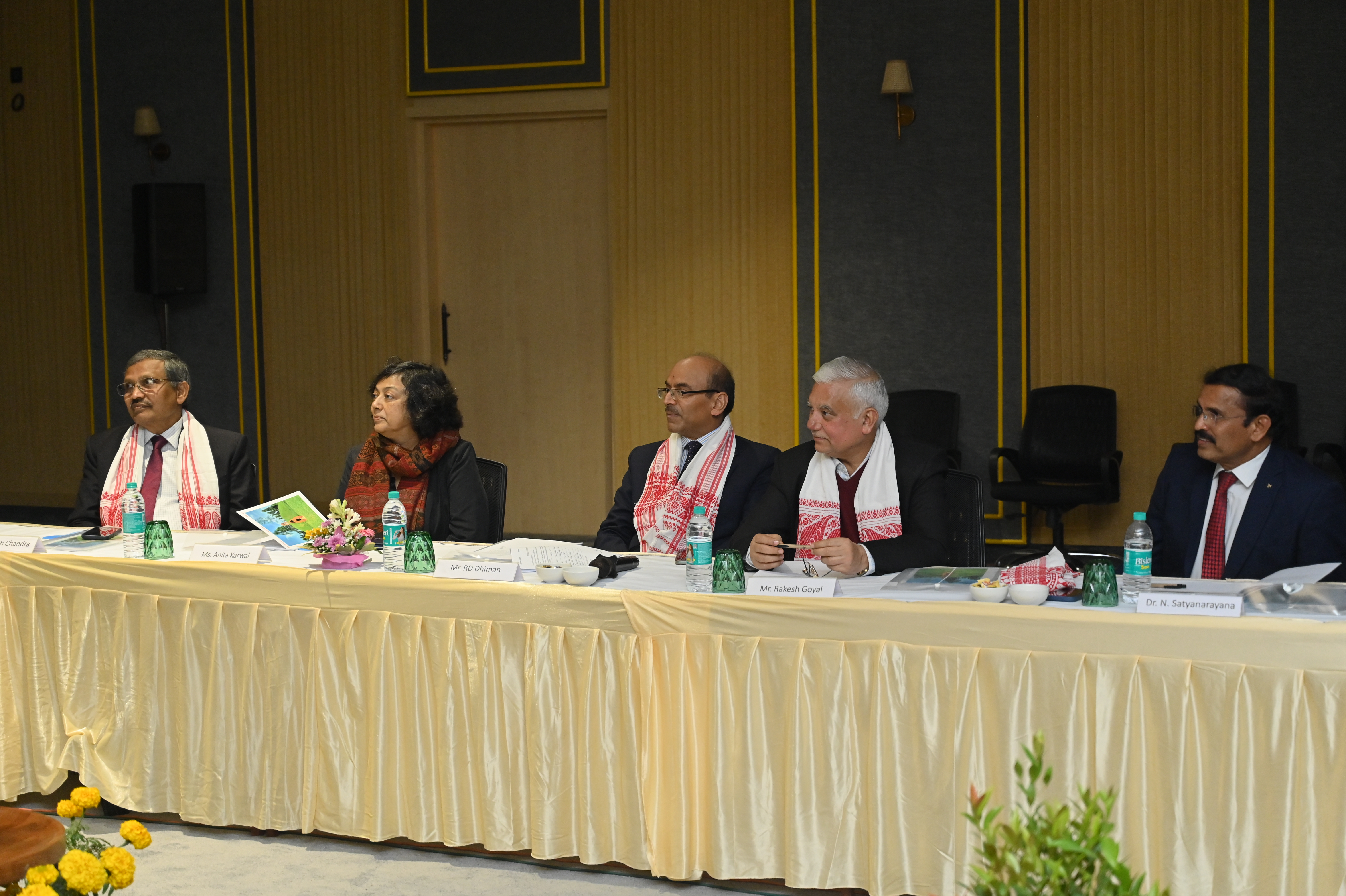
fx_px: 2092
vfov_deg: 24.2
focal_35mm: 56
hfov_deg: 35.7
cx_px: 673
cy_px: 448
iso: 2000
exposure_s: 1/100
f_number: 4
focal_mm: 56
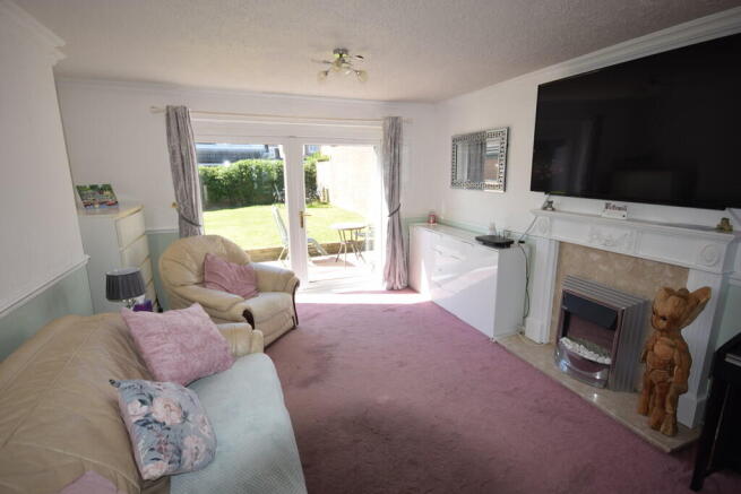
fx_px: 355
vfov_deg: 69.7
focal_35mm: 17
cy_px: 247
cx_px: 370
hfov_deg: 92.4
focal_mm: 11.5
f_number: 5.6
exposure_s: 1/125
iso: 125
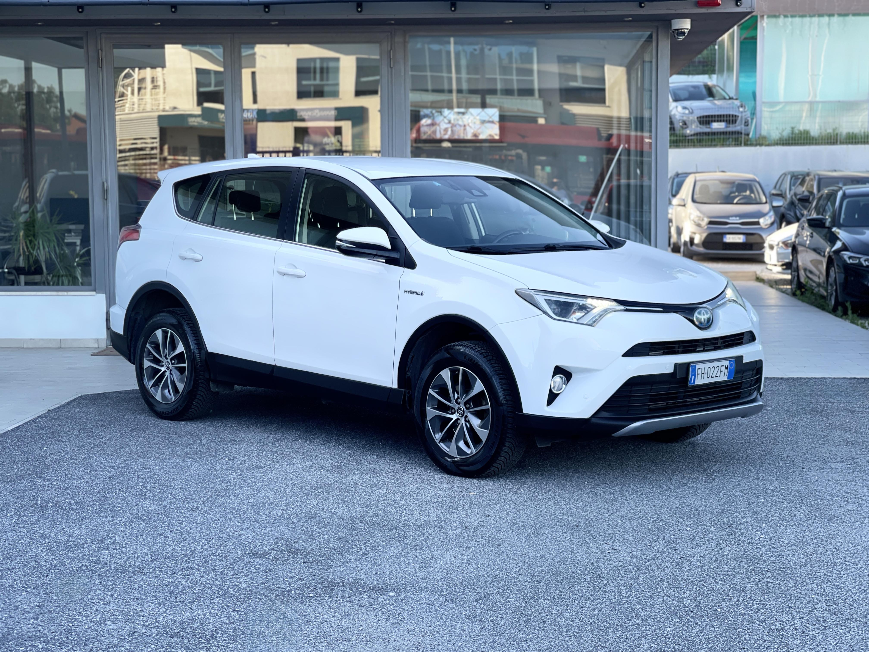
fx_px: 1607
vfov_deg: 22.9
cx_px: 434
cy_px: 326
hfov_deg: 30.3
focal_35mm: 64
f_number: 2.2
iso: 32
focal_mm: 7.5
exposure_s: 1/121
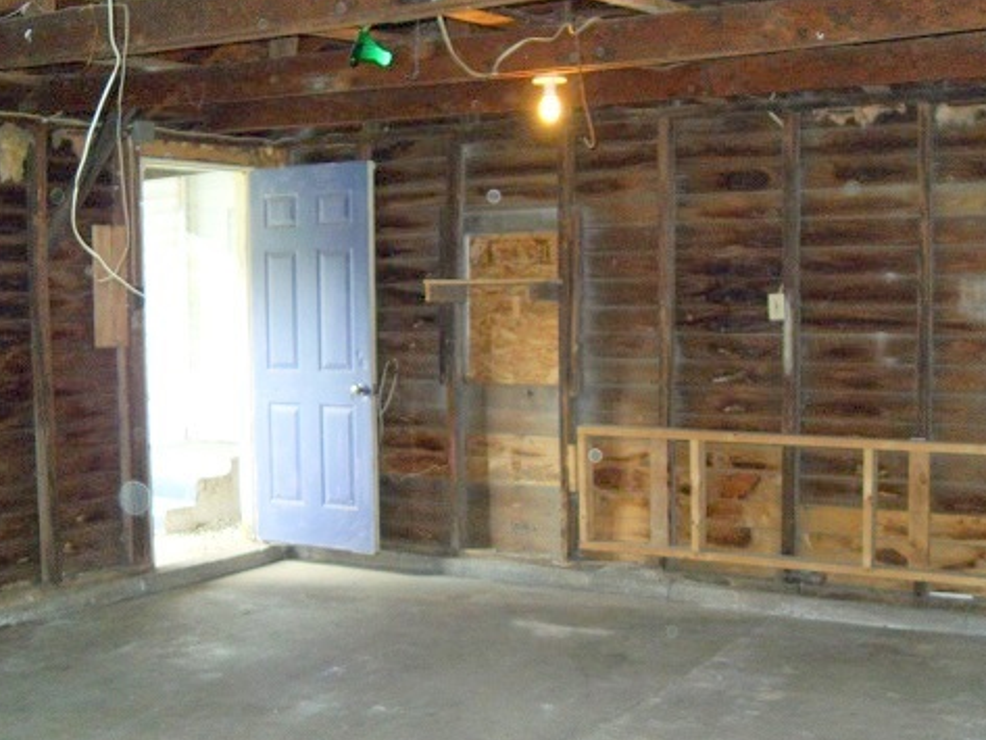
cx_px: 500
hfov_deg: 41.2
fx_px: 1311
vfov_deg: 31.5
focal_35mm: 46
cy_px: 406
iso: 400
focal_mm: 6.3
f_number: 2.8
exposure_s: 1/45
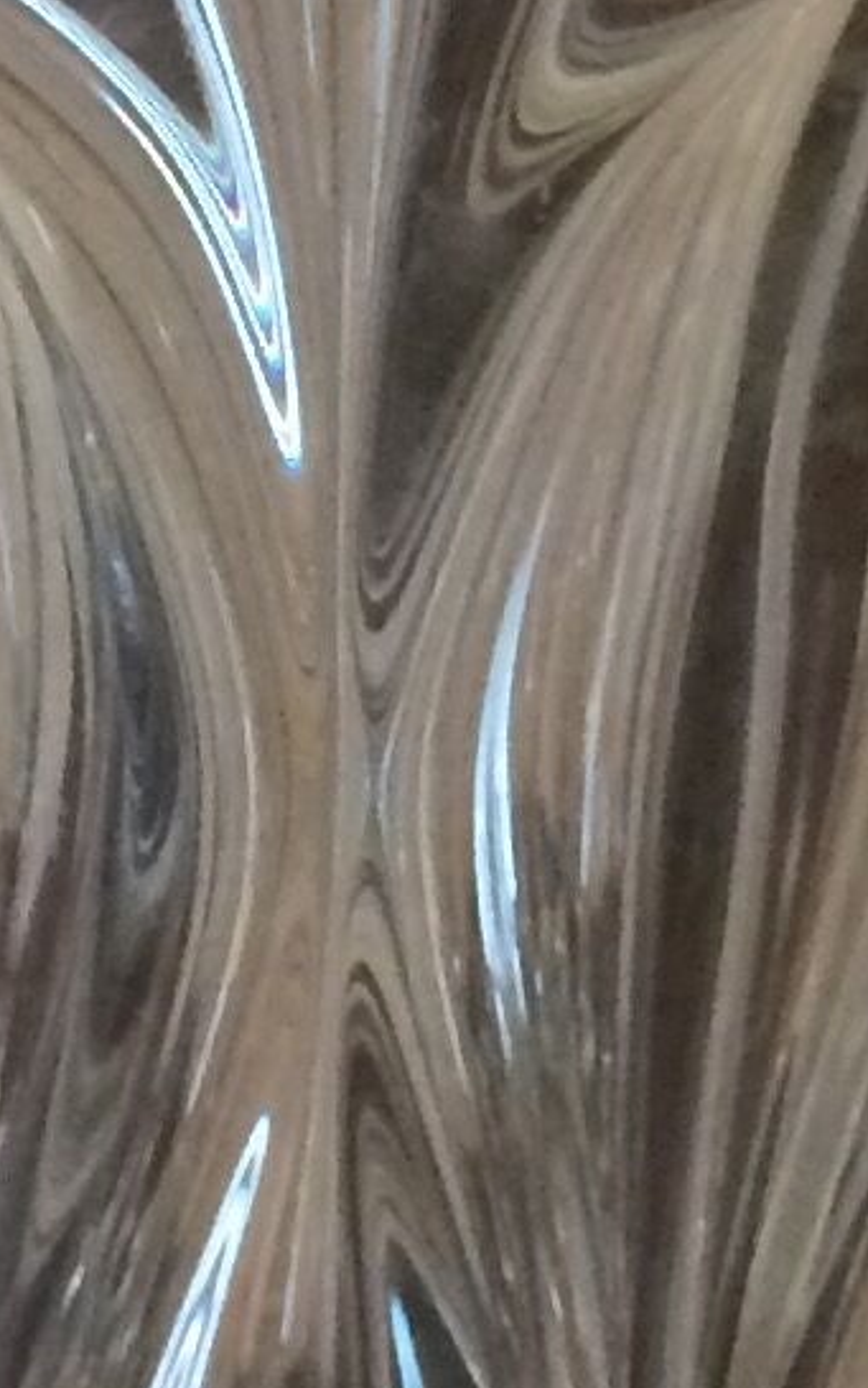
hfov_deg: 7.1
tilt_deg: -27.6
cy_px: 102
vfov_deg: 11.3
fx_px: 6959
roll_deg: -1.4
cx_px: 36
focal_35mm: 184
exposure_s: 1/17
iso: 320
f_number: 2.2
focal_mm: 4.15
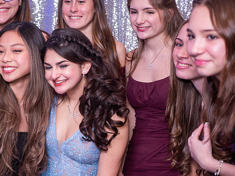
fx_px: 489
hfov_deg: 27.0
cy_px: 75
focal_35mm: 72
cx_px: 88
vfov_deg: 20.4
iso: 500
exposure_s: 1/60
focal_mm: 25
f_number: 1.7
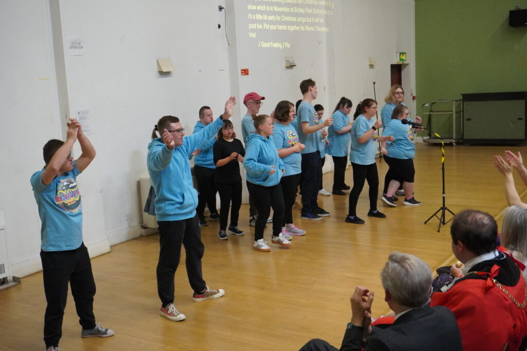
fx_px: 615
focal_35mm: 42
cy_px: 176
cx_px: 264
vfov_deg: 31.9
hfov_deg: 46.4
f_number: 4.5
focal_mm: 28
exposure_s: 1/160
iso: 5000
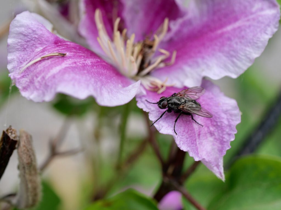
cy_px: 105
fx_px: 487
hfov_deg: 32.2
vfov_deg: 24.4
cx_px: 140
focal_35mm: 60
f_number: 4
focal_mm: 30
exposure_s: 1/250
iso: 200
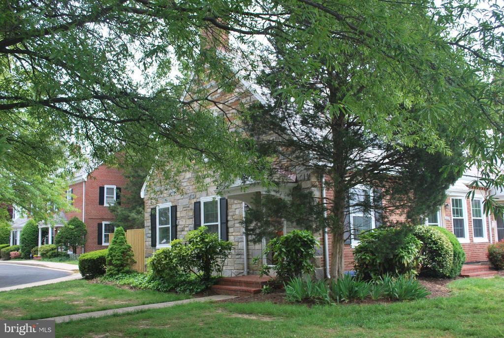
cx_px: 252
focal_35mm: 36
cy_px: 169
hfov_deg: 53.0
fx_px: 505
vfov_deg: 37.0
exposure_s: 1/125
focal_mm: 24
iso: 140
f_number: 5.6
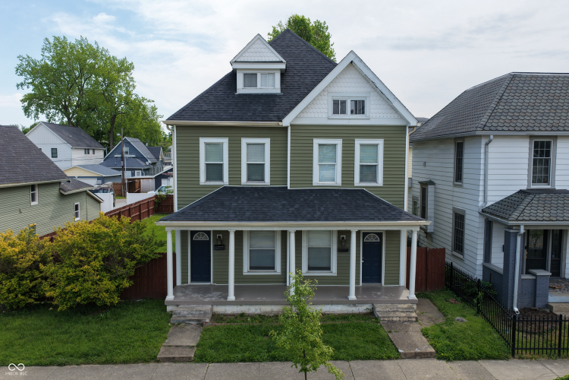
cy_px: 190
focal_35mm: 28
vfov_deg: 46.4
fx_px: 443
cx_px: 284
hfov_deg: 65.5
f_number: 2.8
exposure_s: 1/500
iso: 100
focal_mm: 14.45
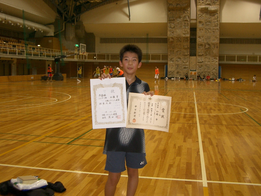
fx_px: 309
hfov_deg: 45.8
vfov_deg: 35.1
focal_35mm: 41
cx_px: 130
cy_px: 98
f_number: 2.8
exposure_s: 1/40
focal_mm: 6.8
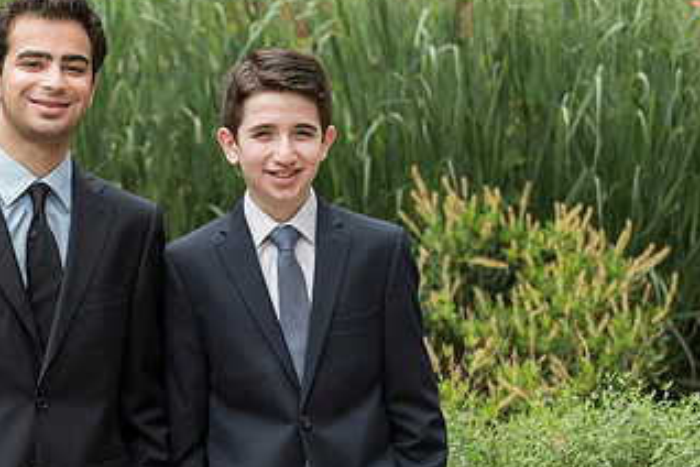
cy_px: 252
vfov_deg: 8.4
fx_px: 3189
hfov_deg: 12.5
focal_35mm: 164
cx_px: 161
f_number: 3.5
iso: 400
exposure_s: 1/640
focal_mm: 90
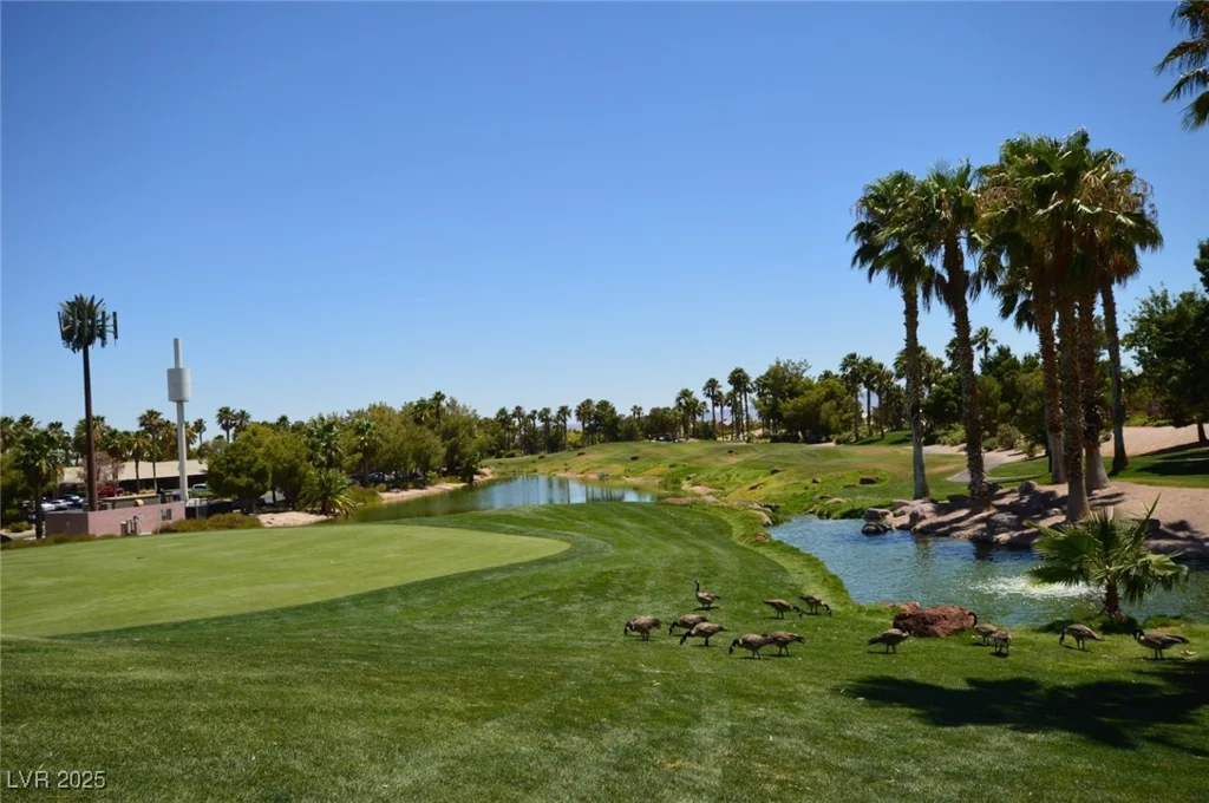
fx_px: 1006
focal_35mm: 30
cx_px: 604
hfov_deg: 62.0
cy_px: 402
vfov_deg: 43.5
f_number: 11
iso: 360
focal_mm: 20
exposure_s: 1/500
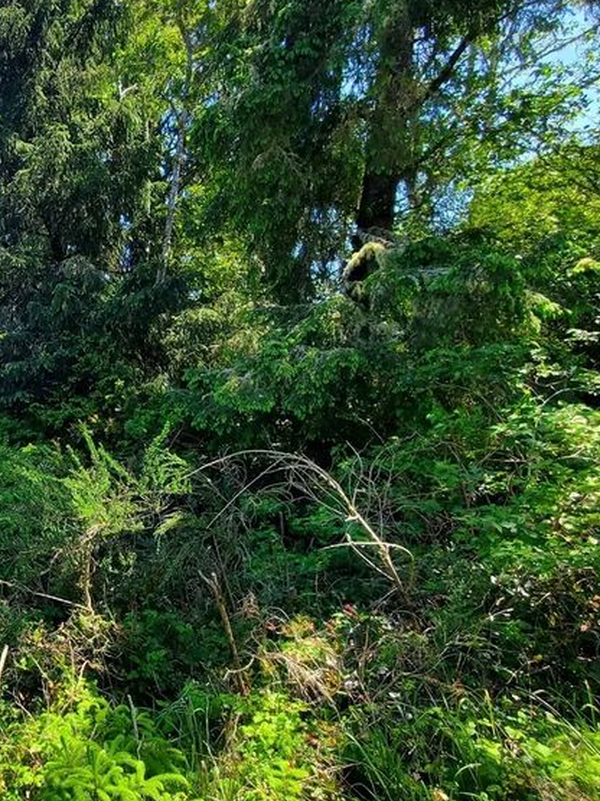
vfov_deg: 71.6
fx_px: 555
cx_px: 12
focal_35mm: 24
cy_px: 382
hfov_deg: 47.9
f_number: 2.2
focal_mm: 1.8
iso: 50
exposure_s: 1/500
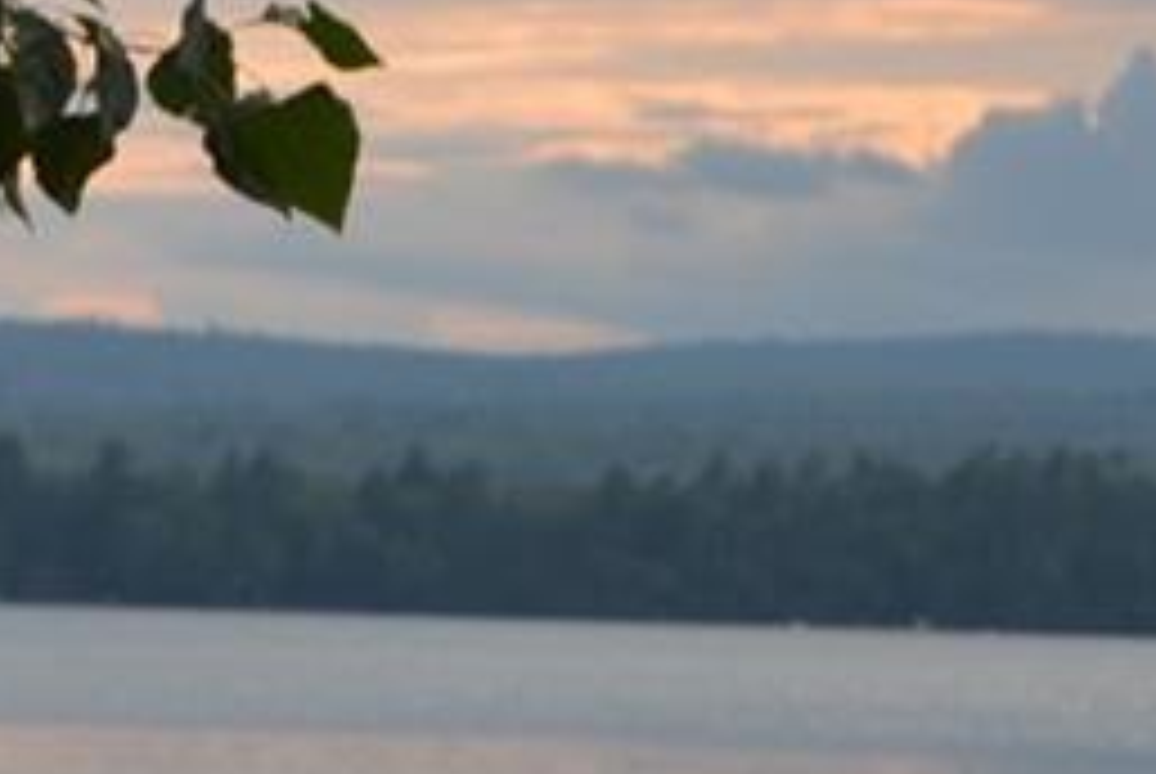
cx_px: -126
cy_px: 621
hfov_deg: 6.2
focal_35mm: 328
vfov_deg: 4.2
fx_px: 10544
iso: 160
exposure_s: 1/125
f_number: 5.6
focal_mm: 55
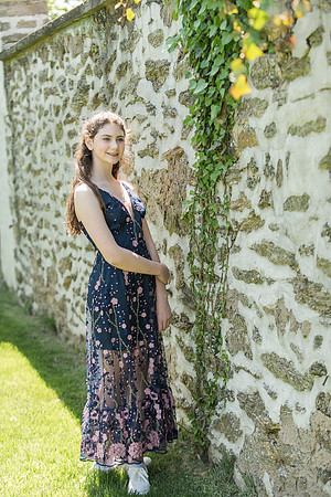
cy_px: 248
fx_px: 965
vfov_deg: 28.8
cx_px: 166
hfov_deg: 19.5
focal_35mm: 70
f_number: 3.2
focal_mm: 70
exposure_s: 1/640
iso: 400
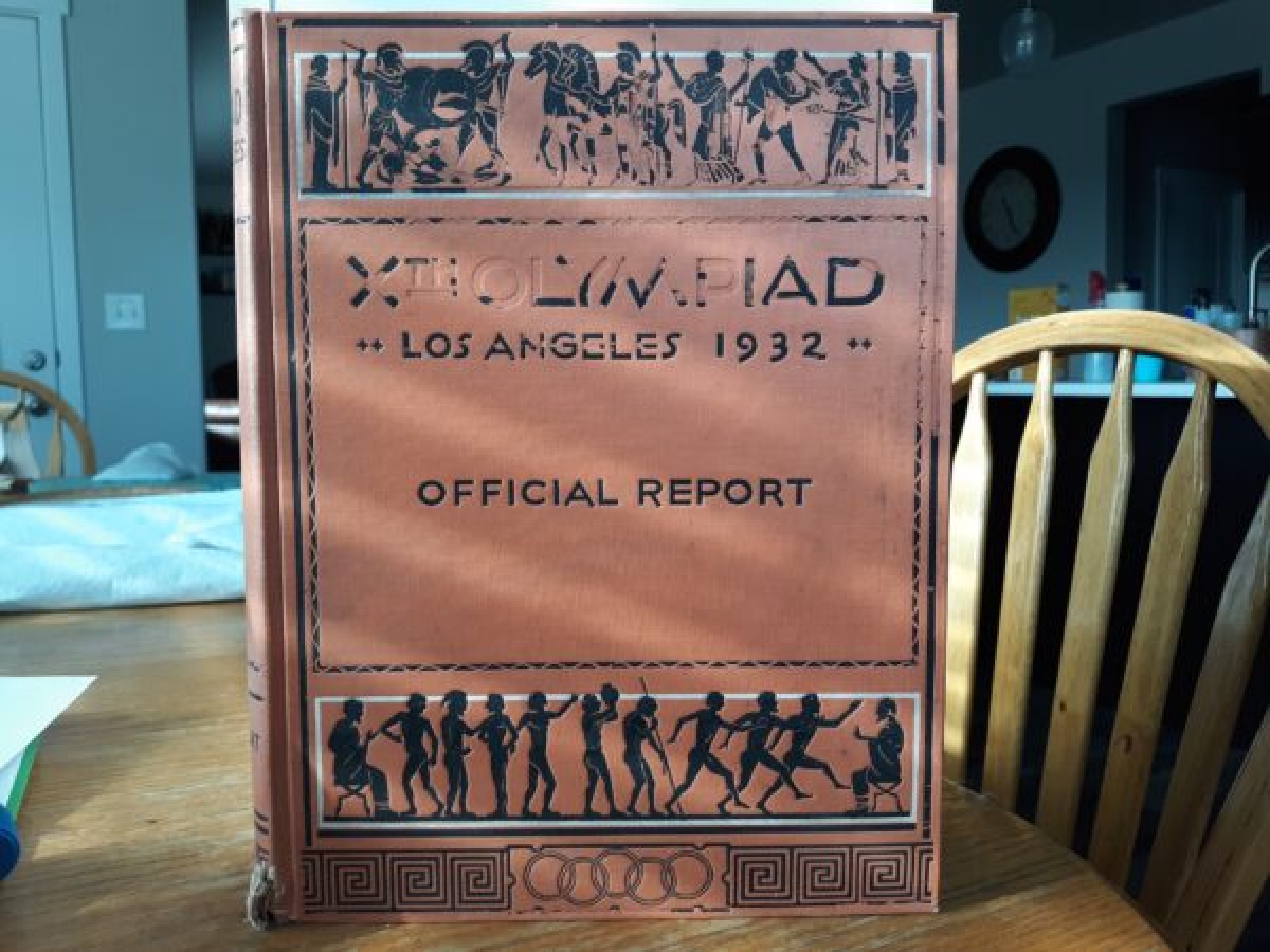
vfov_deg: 49.7
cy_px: 476
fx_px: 1027
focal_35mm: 28
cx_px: 635
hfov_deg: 63.4
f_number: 1.7
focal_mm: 3.7
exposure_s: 1/60
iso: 40
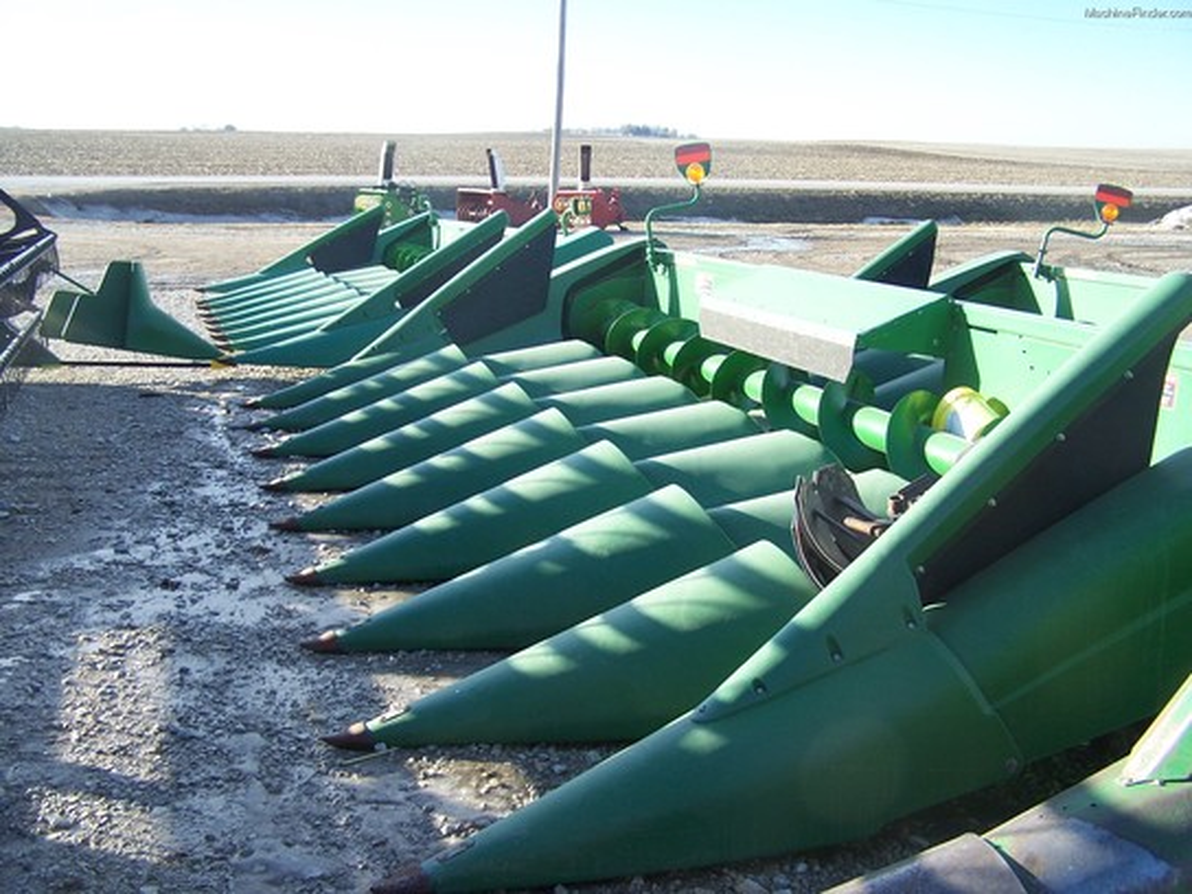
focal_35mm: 38
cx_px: 596
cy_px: 447
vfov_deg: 37.7
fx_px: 1309
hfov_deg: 49.0
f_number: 2.8
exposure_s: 1/350
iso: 80
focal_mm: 6.3
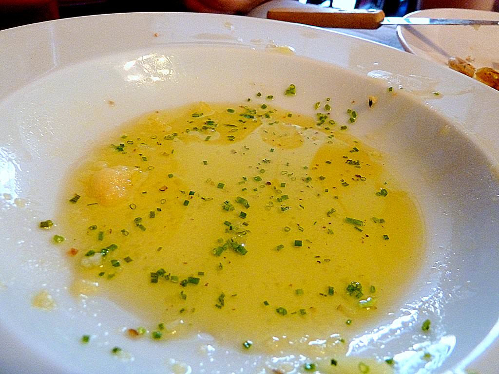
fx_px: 360
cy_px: 187
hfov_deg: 69.4
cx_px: 250
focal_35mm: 25
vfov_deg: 54.9
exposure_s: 1/20
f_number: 3.3
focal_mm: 4.1
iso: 400
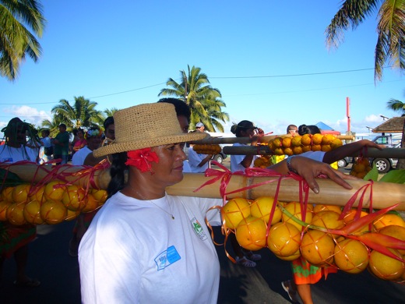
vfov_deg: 49.7
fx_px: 328
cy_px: 152
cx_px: 202
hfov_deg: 63.4
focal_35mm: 28
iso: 80
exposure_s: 1/250
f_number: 5.6
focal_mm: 4.6
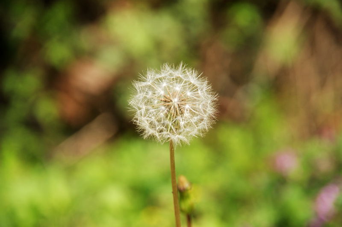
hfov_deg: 6.9
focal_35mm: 300
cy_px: 114
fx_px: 2848
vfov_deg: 4.6
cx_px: 171
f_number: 6.3
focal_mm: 200
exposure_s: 1/500
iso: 100
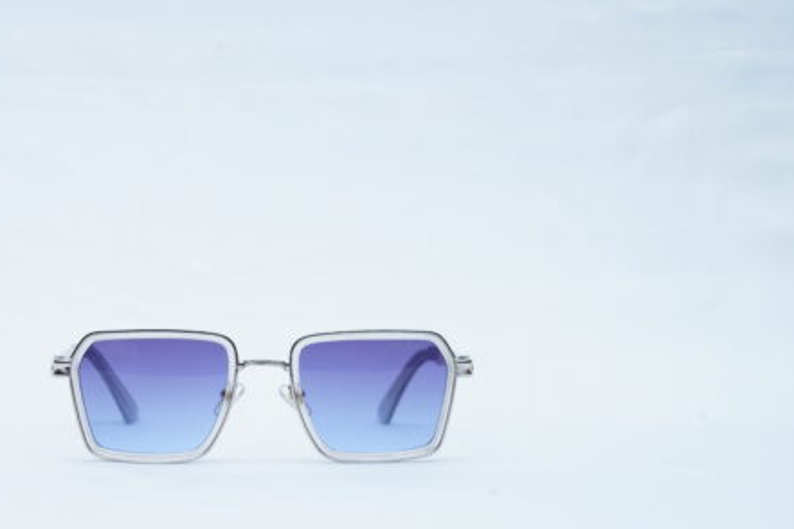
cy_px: 358
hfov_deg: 29.4
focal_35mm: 68
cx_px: 263
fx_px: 1500
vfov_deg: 19.9
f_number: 9
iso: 200
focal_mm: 50
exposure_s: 1/160
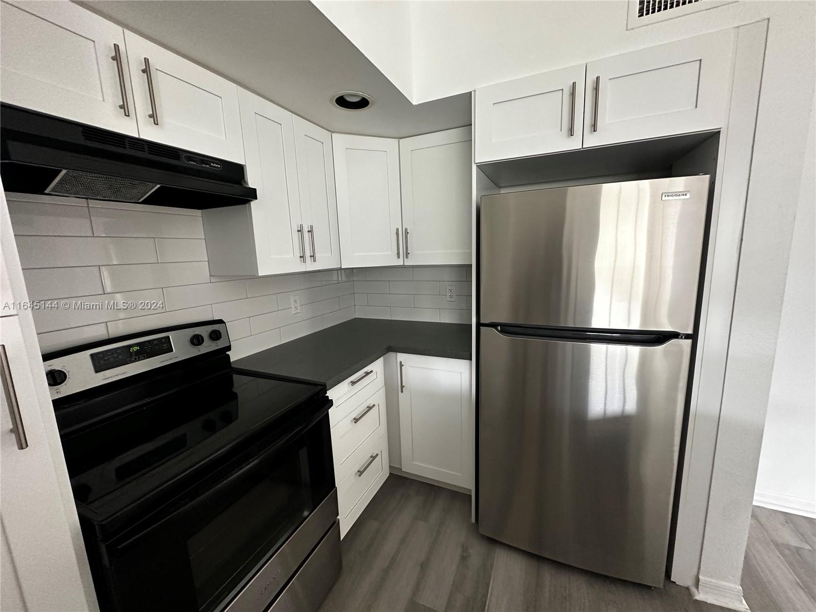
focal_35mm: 14
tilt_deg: -9.0
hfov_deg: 102.1
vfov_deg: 85.7
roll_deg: +2.0
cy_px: 306
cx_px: 408
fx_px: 330
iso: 320
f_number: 2.2
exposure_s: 1/61
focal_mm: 2.22
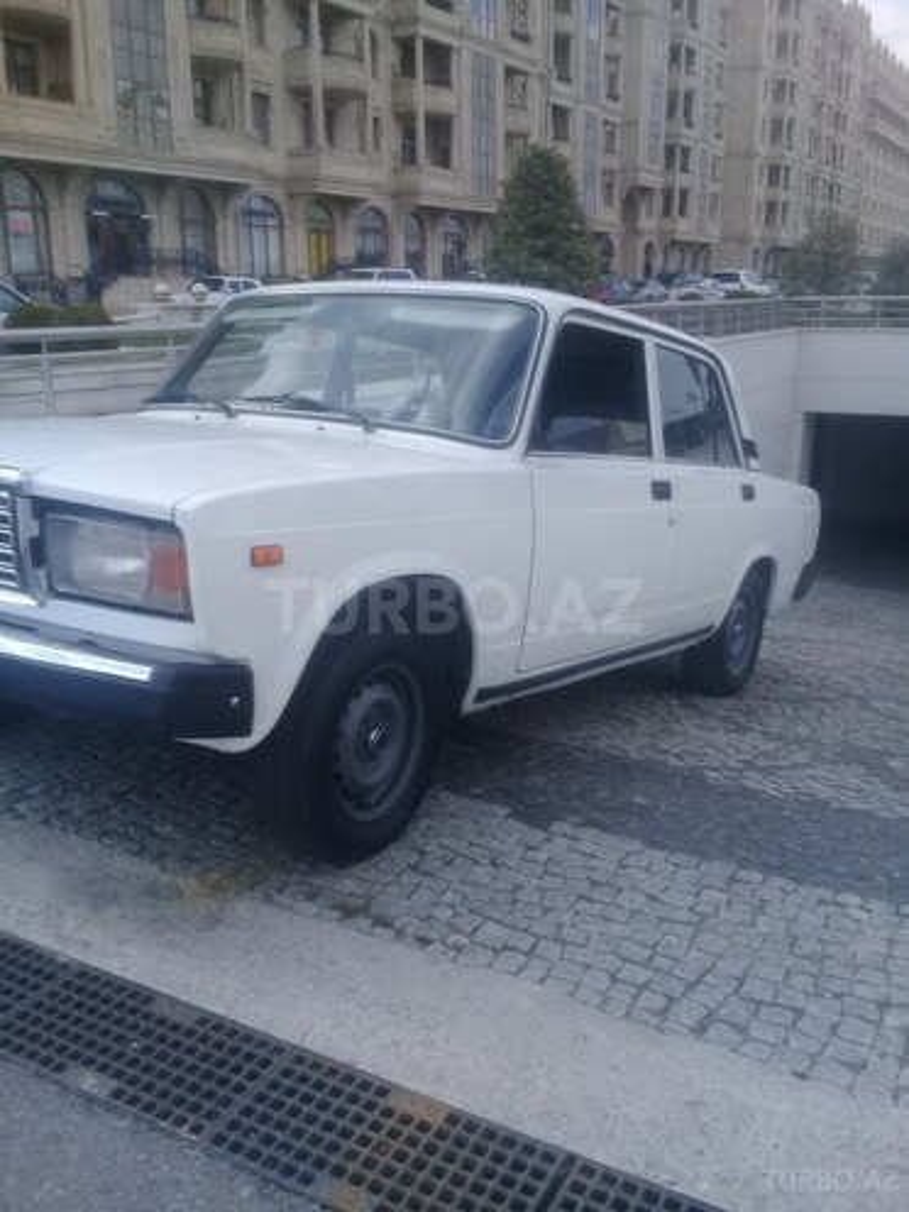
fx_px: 1085
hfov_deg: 45.4
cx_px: 454
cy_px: 606
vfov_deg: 58.4
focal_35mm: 31
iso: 50
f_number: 2.2
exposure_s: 1/984
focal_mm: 3.3
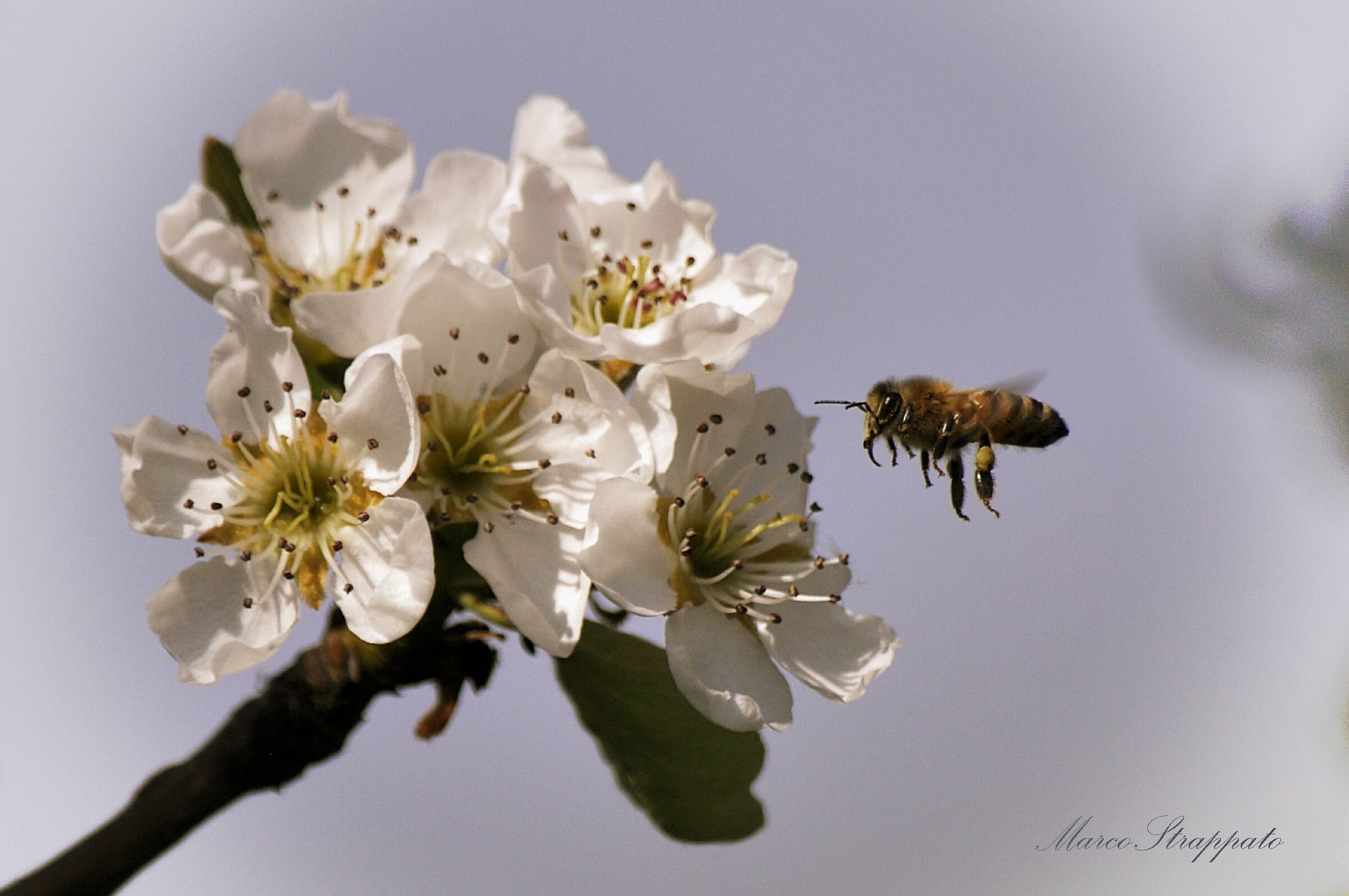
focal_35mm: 450
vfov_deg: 3.0
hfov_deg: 4.6
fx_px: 16842
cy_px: 448
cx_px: 674
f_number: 9
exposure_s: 1/4000
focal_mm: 300
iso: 200
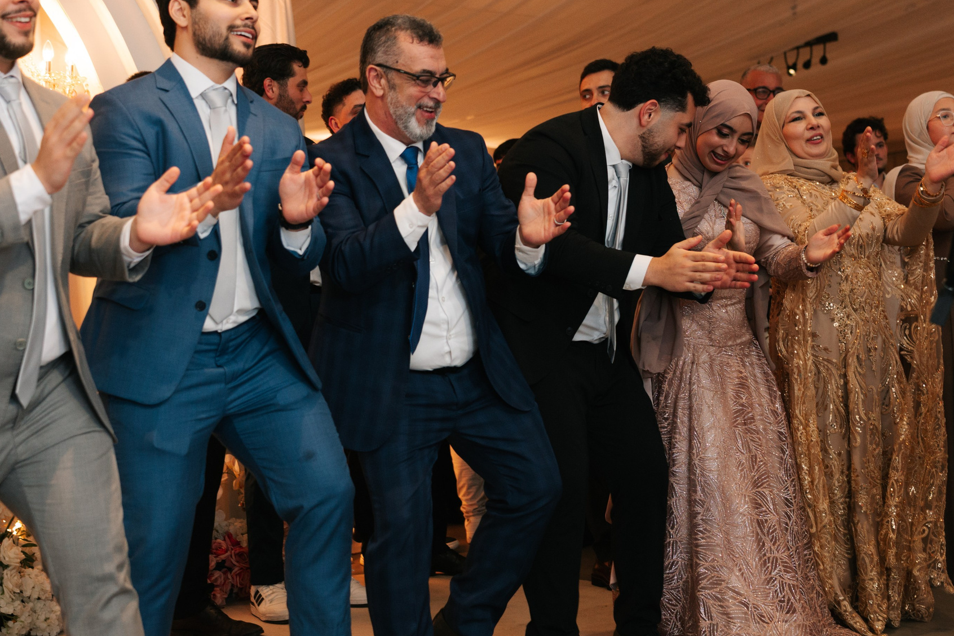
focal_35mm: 56
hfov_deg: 35.5
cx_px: 394
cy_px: 298
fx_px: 1484
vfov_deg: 24.2
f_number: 2.8
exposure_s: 1/200
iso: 800
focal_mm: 35
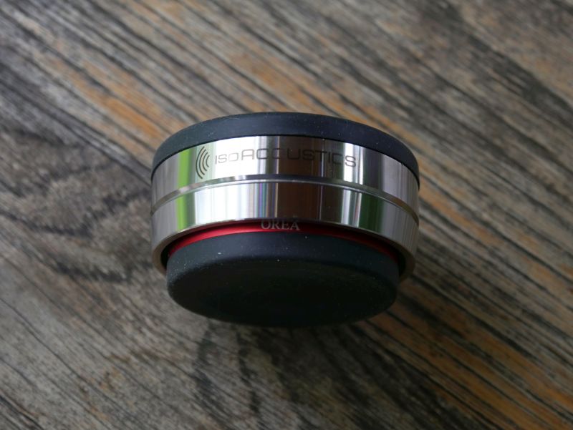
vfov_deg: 13.5
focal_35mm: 110
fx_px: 1822
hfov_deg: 17.9
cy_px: 215
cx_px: 286
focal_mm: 55
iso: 400
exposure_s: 1/125
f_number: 5.1
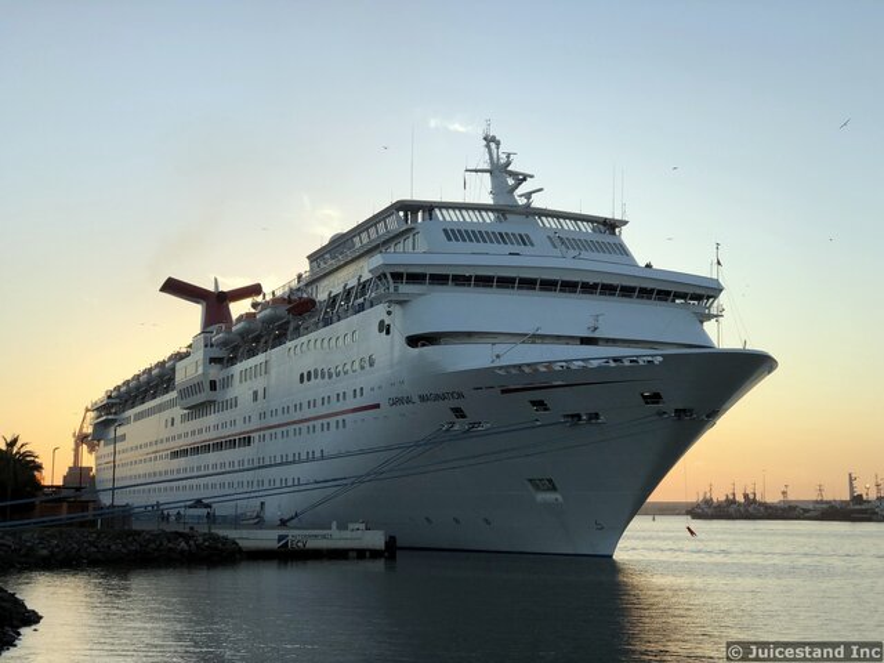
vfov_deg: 25.7
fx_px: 1456
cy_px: 332
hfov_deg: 33.8
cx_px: 442
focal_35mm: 57
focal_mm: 6.6
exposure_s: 1/207
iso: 20
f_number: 2.8
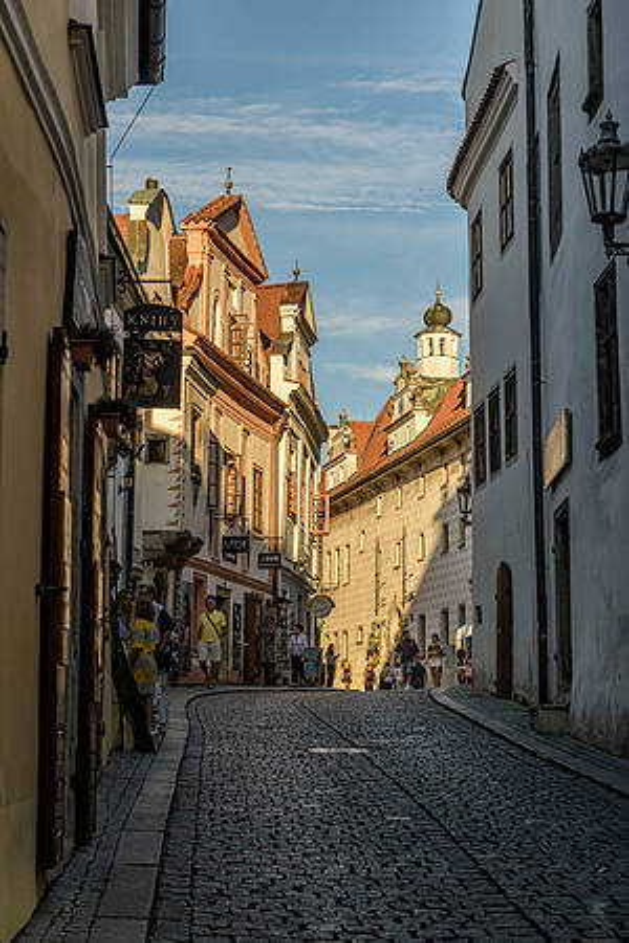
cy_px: 472
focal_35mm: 70
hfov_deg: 19.5
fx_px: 1834
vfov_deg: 28.8
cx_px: 314
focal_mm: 70
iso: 64
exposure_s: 1/400
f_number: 5
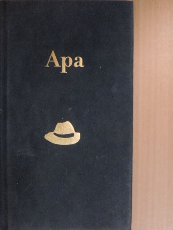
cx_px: 86
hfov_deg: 26.6
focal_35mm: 55
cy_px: 115
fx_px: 366
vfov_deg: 34.9
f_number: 3.7
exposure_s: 1/100
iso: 1600
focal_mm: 9.8
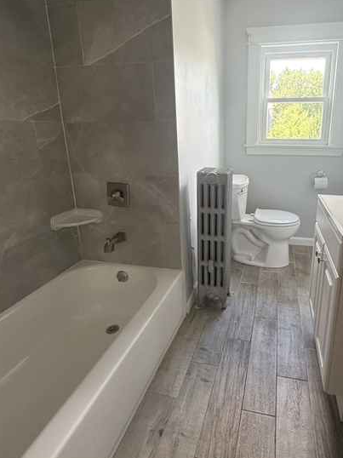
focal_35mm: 20
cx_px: 227
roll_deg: -0.6
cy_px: 198
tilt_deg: -13.6
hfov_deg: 64.3
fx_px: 264
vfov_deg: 81.3
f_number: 2.2
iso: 200
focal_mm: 2.22
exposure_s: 1/99
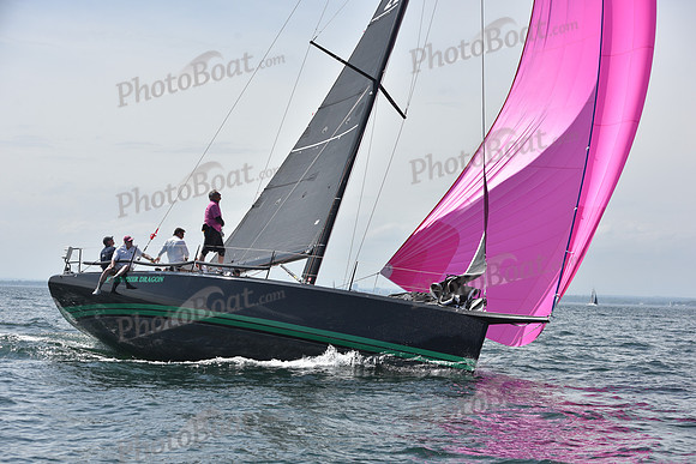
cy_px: 232
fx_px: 1354
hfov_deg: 28.8
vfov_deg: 19.5
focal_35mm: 70
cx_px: 348
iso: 200
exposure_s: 1/1250
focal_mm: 70
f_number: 7.1
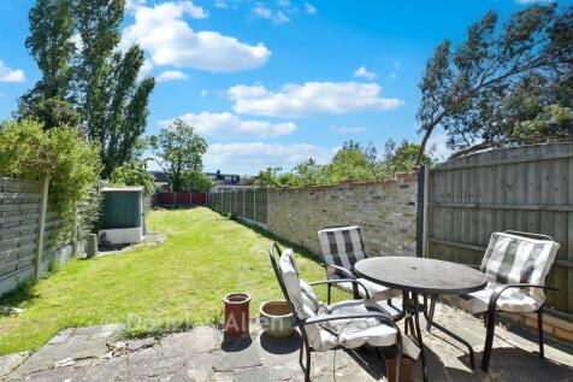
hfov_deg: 100.4
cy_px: 191
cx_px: 286
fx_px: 239
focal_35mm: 15
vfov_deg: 77.3
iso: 160
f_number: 8
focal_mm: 10
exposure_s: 1/250
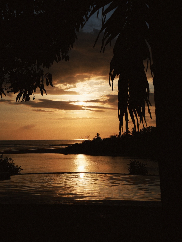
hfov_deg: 30.3
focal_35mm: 48
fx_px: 336
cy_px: 121
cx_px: 91
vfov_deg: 39.7
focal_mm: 24
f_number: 11
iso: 200
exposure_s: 1/1300
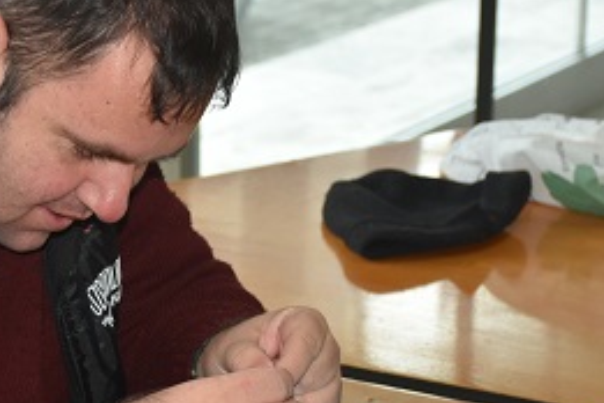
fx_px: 2433
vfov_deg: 9.4
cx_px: 141
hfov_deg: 14.1
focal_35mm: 145
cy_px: 299
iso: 900
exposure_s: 1/60
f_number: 4.5
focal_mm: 42
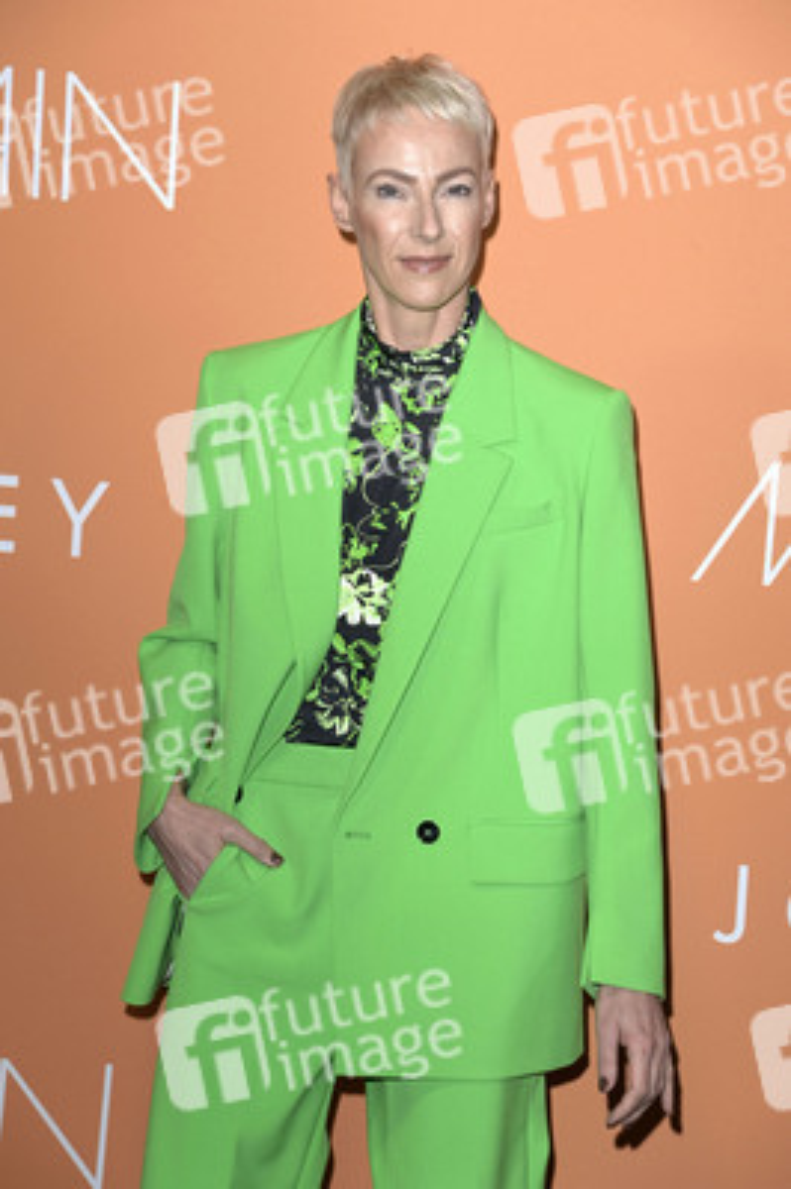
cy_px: 594
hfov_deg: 10.9
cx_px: 396
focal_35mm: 125
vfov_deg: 16.4
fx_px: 4127
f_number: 7.1
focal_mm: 125
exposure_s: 1/250
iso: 640
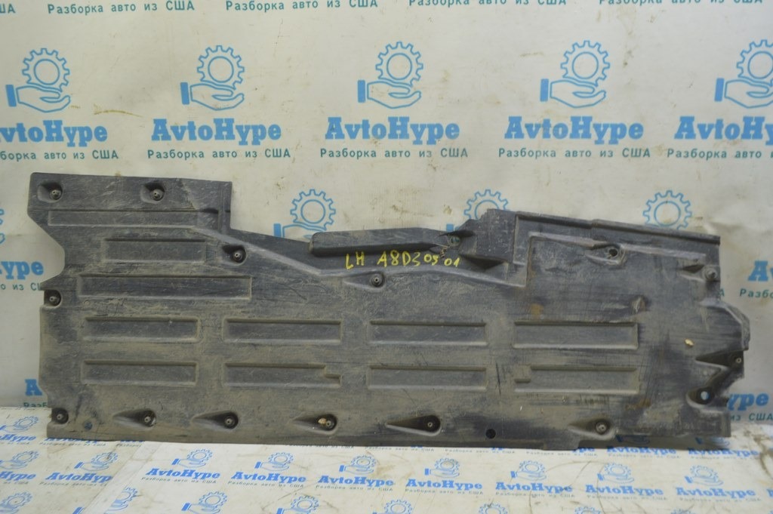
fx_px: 579
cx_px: 386
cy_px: 257
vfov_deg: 47.9
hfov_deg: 67.4
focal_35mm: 27
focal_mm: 18
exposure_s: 1/20
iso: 400
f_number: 5.6
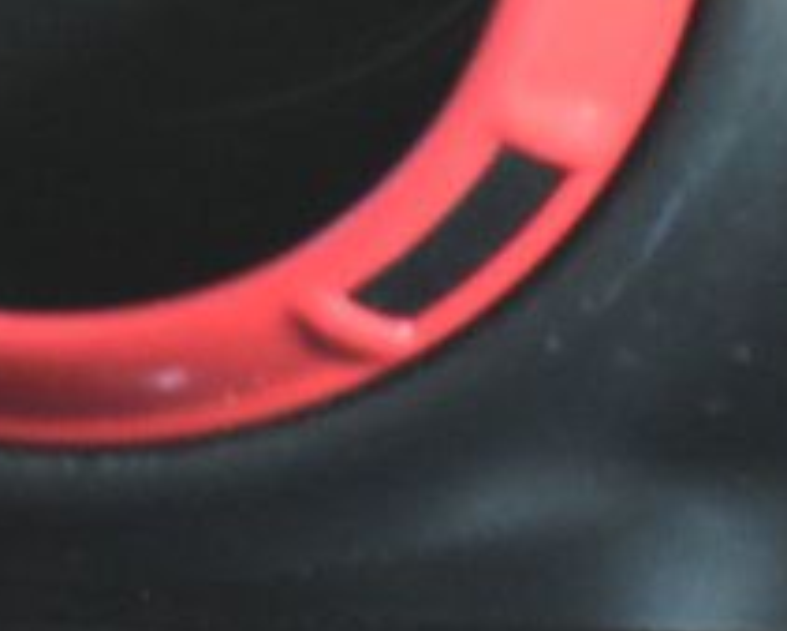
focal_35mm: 376
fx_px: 8768
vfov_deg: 4.1
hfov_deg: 5.1
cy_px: 1202
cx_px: 1373
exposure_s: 1/8
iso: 1600
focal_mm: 55
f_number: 5.6
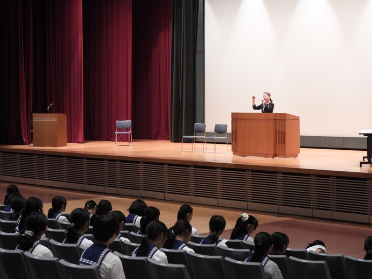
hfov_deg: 24.4
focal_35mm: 80
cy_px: 140
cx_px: 186
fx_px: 860
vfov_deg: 18.4
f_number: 3.5
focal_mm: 14.3
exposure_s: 1/60
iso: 800
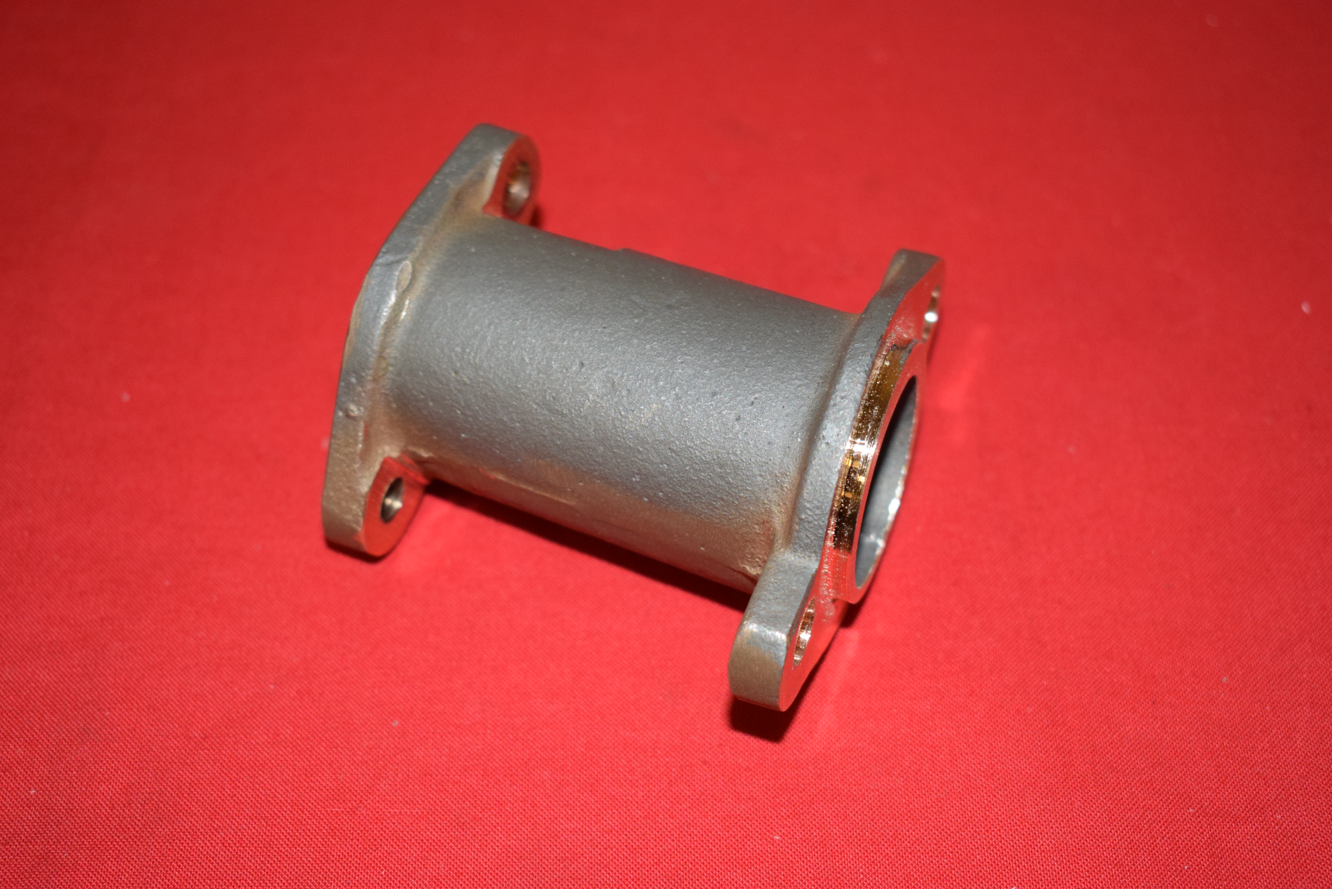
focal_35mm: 54
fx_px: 1998
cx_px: 666
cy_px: 444
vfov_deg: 25.1
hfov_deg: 36.9
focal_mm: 36
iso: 1250
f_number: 5
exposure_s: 1/200
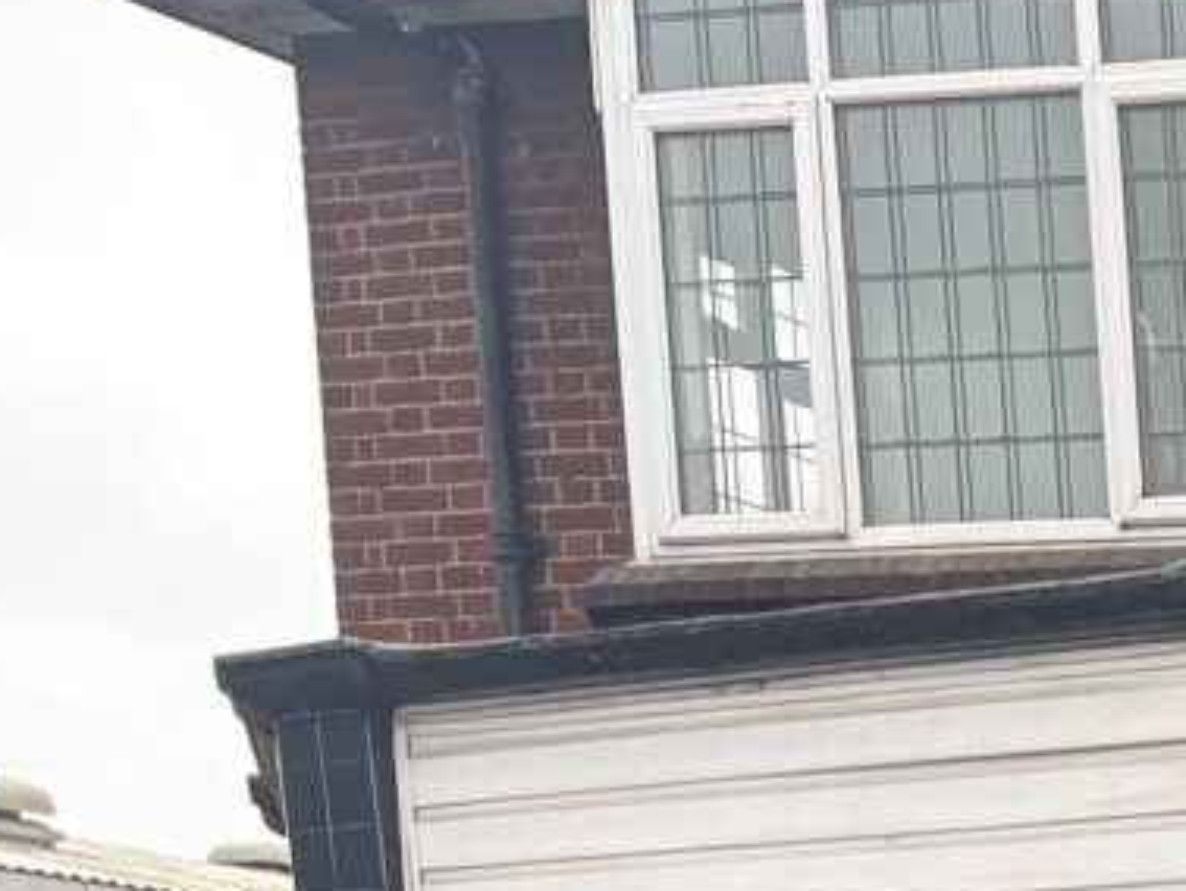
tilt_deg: -5.1
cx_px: 2968
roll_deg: -0.3
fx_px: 4525
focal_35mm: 132
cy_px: 2064
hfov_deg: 11.8
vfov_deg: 10.0
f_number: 1.6
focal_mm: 5.96
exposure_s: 1/293
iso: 40
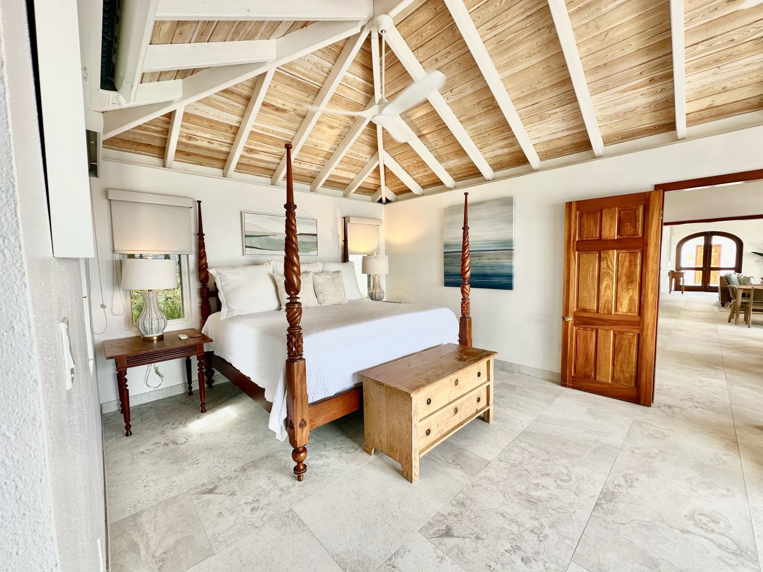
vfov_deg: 85.7
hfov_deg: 102.1
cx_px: 382
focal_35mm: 14
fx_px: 309
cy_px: 286
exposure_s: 1/120
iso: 64
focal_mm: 2.22
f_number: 2.2
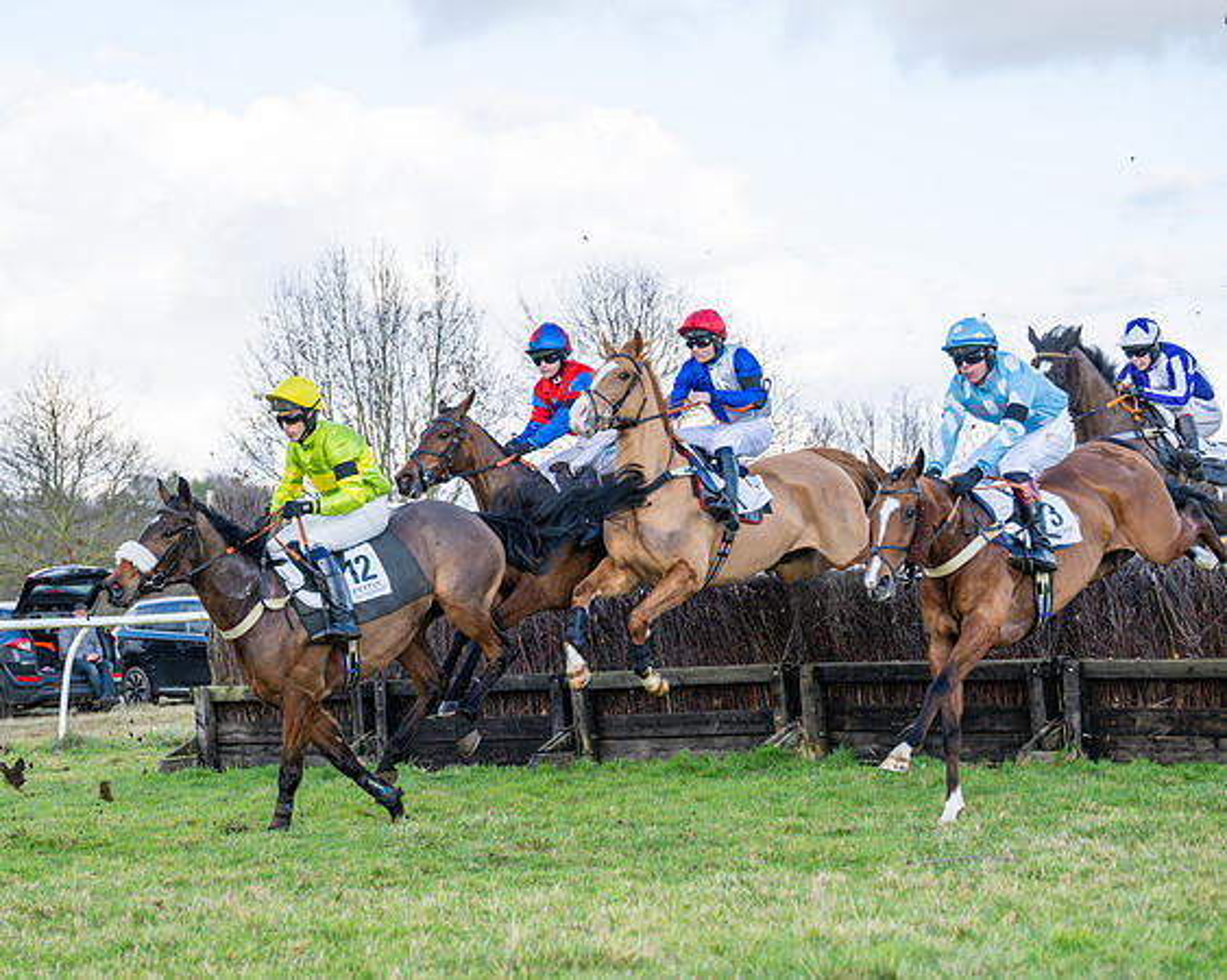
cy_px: 483
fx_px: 3188
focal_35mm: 88
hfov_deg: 21.7
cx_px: 409
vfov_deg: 17.5
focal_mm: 70
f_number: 4
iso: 500
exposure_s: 1/2000
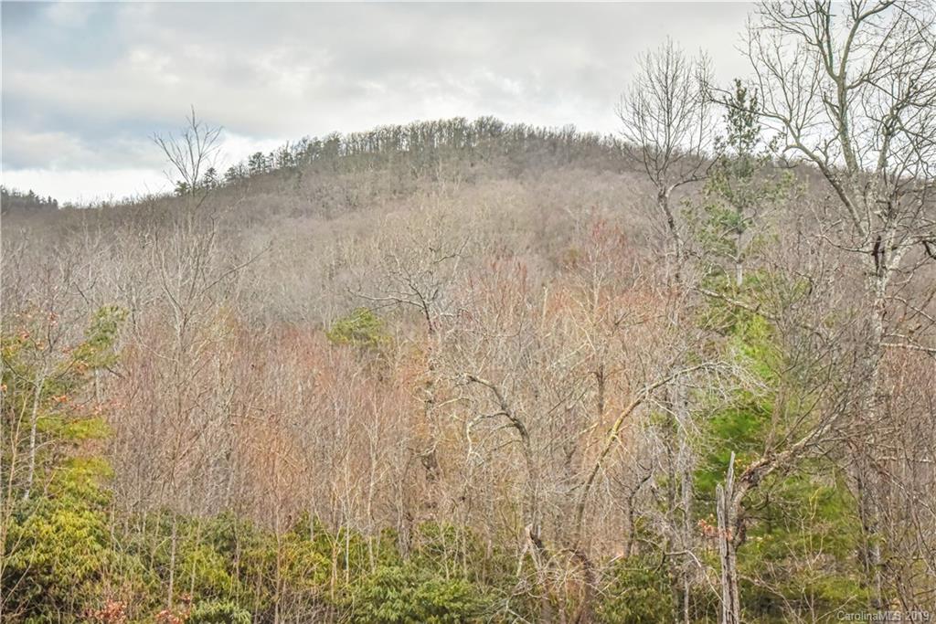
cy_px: 312
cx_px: 468
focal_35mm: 52
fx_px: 1352
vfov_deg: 26.0
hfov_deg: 38.2
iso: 4000
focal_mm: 52
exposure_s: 1/250
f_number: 16
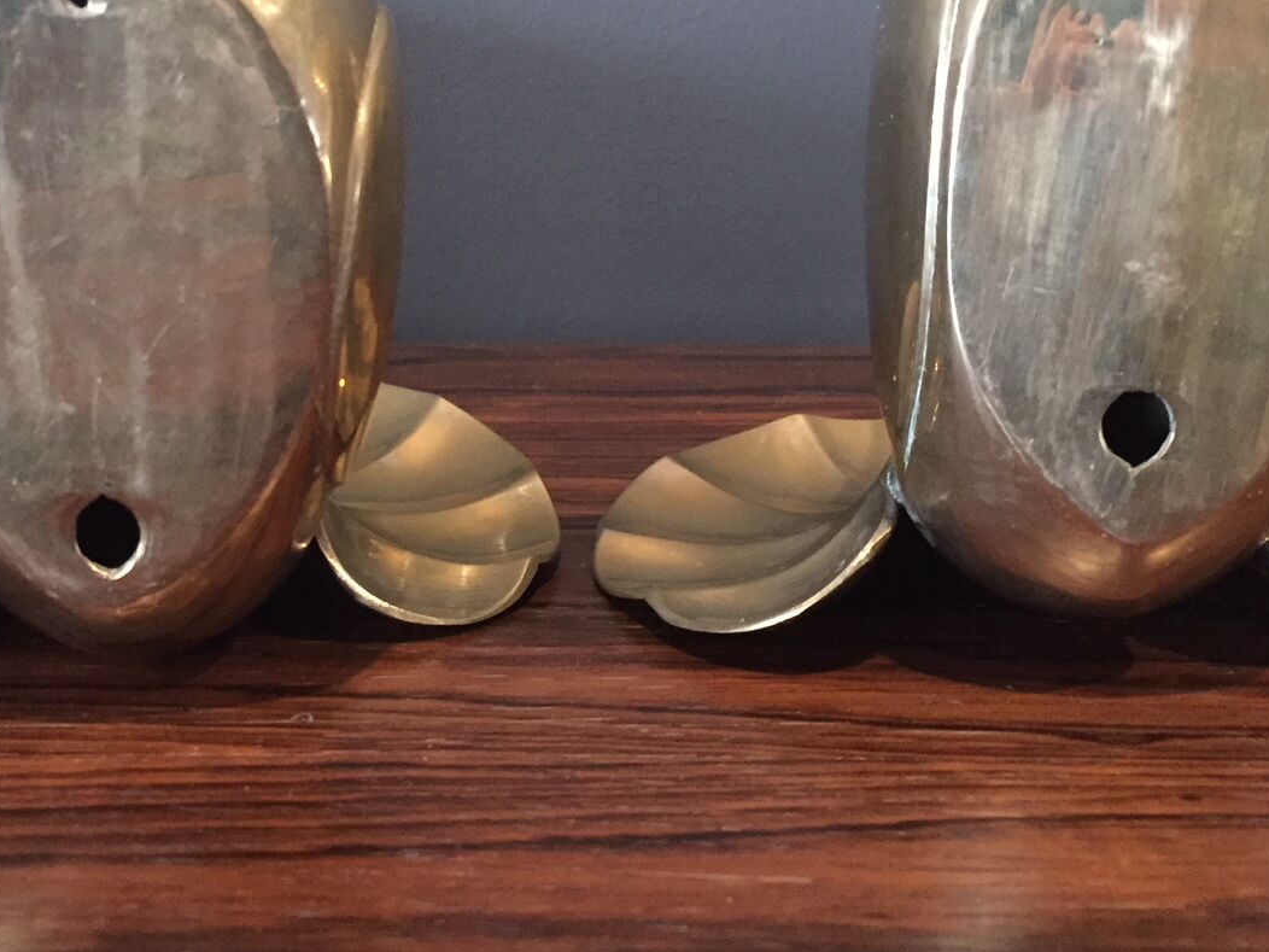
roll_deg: +0.1
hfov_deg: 41.9
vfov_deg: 32.1
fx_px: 1650
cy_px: 409
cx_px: 532
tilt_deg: -12.9
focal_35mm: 45
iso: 500
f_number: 2.2
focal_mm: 4.15
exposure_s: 1/17
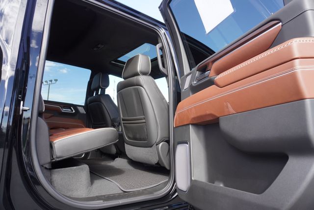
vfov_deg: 53.2
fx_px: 210
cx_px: 157
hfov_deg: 73.7
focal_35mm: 24
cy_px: 105
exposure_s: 1/80
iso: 100
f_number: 4.5
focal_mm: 16
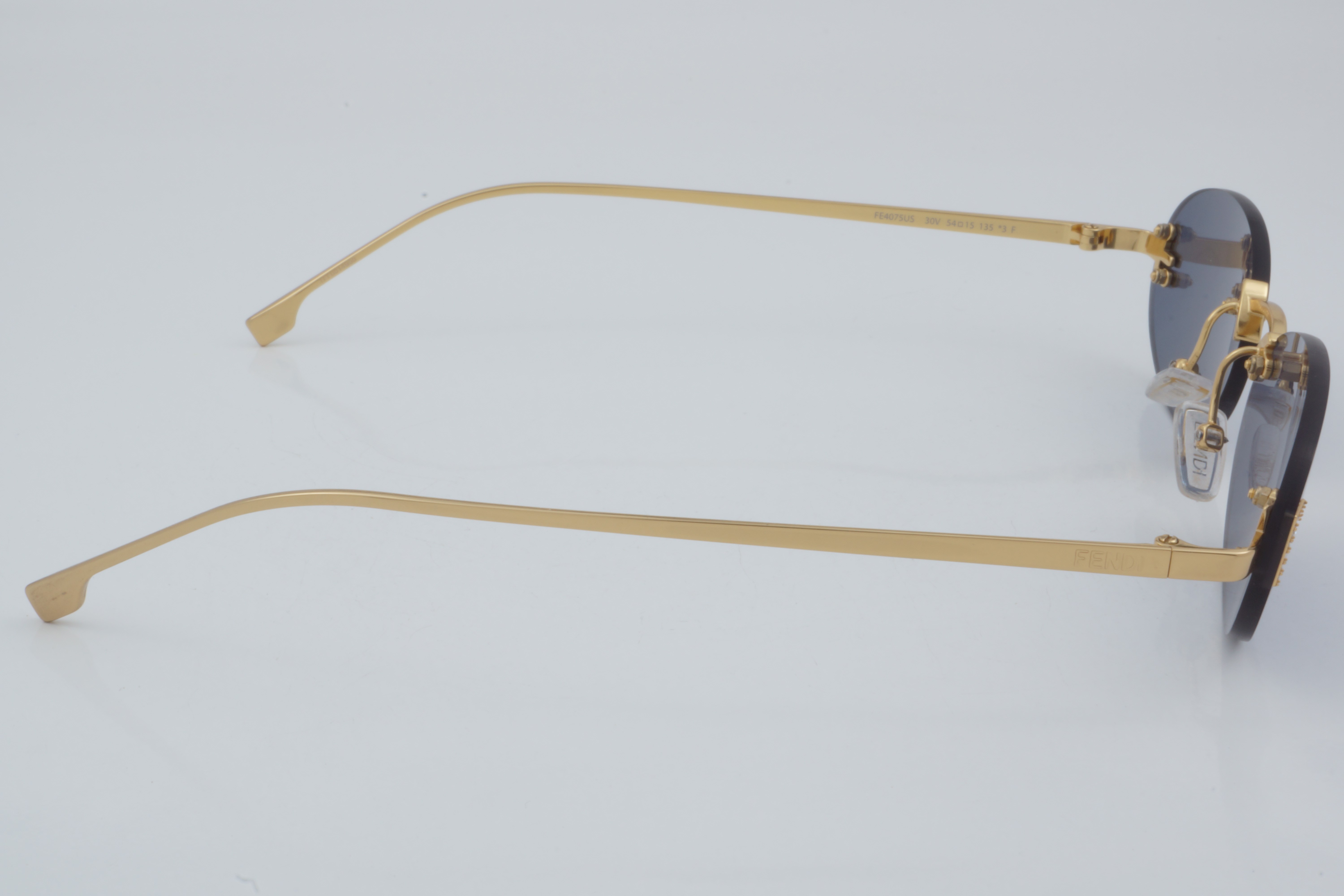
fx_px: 2520
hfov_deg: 29.9
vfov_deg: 20.2
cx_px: 672
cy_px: 448
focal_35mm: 68
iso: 100
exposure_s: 1/3
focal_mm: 45
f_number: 32
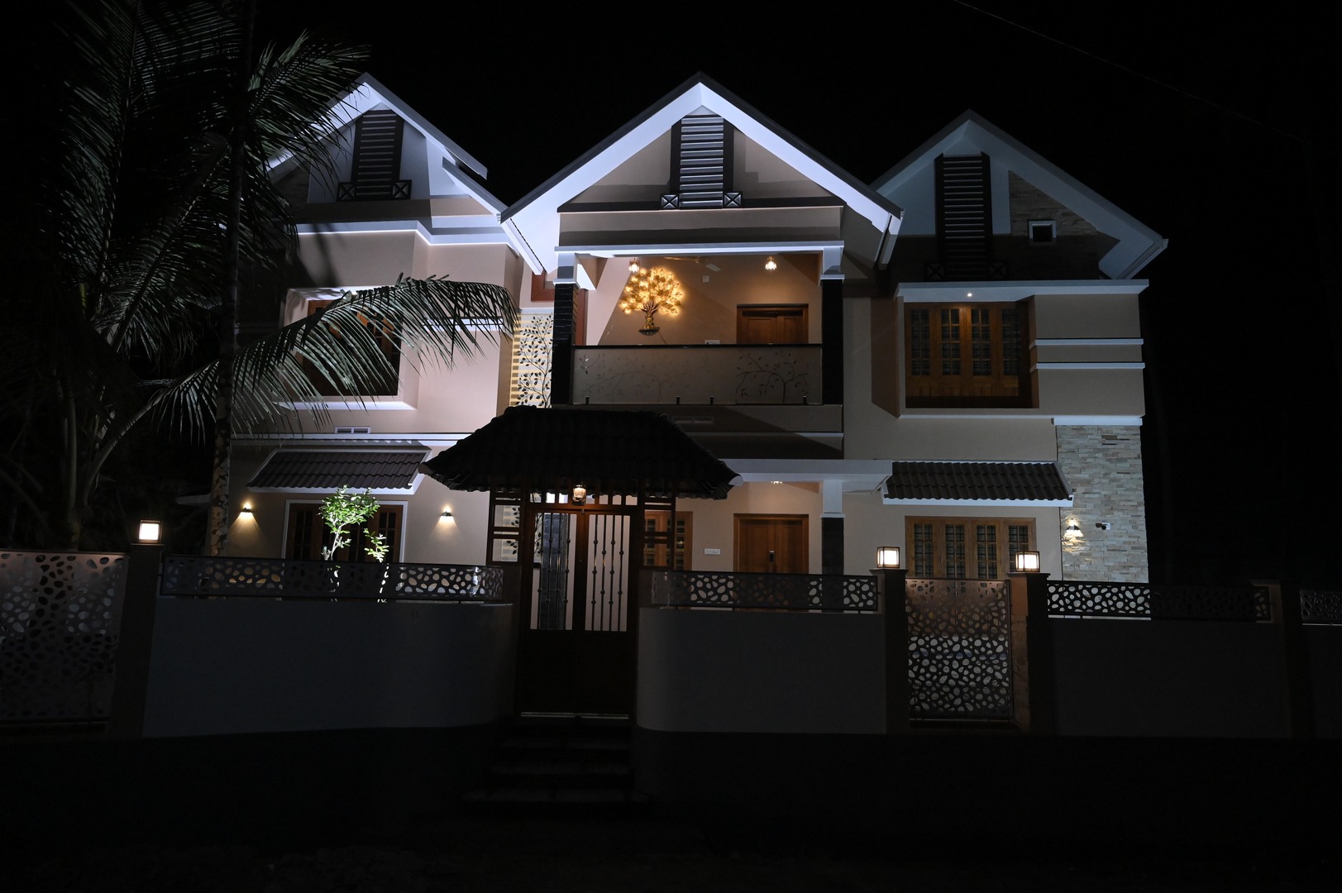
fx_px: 894
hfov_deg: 73.8
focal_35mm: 24
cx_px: 671
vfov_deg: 53.1
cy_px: 446
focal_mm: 24
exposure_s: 1/320
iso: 6400
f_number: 4.5
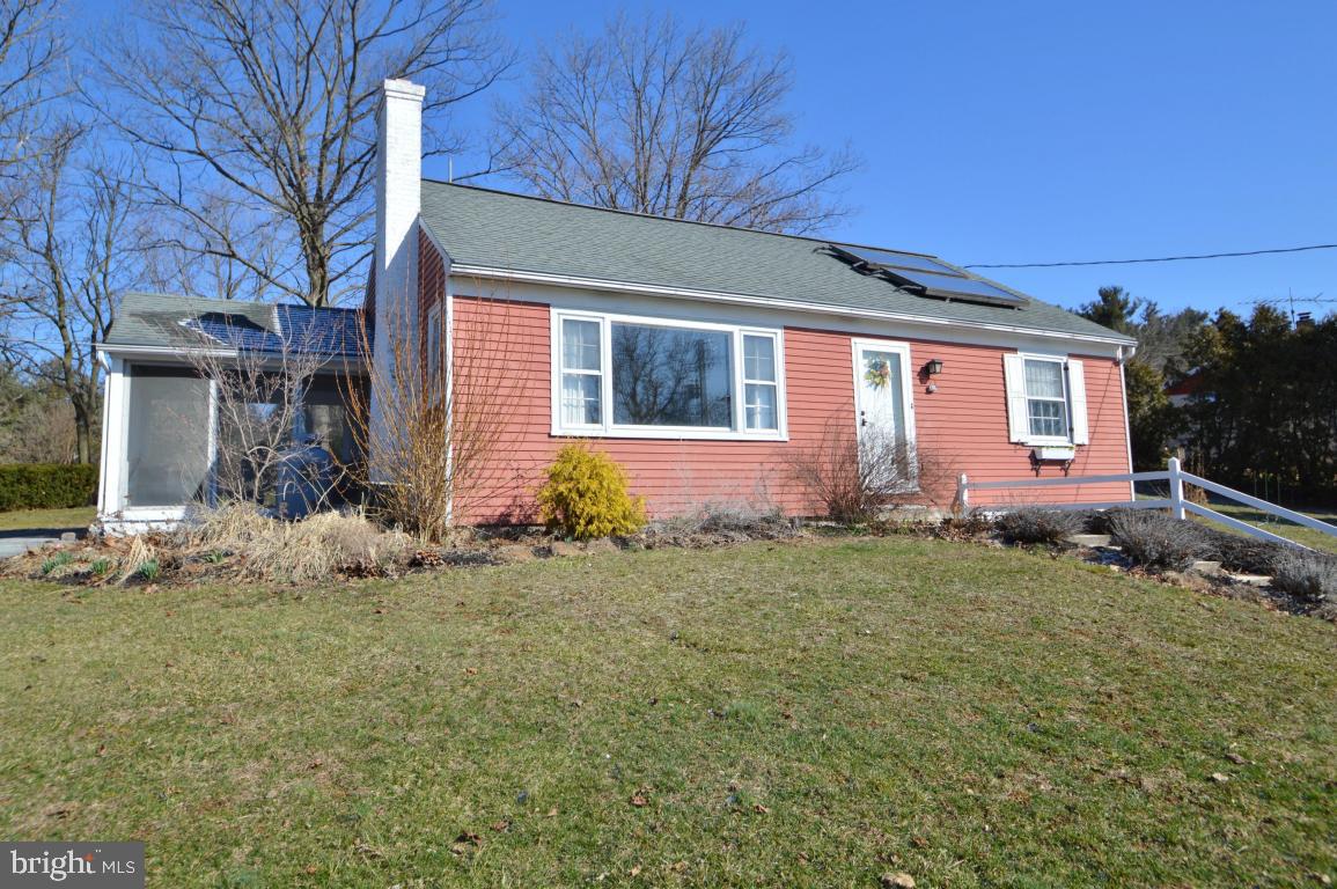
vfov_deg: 59.4
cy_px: 444
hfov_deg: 81.3
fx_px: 779
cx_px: 668
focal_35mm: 21
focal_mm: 14
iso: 100
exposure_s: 1/320
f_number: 9
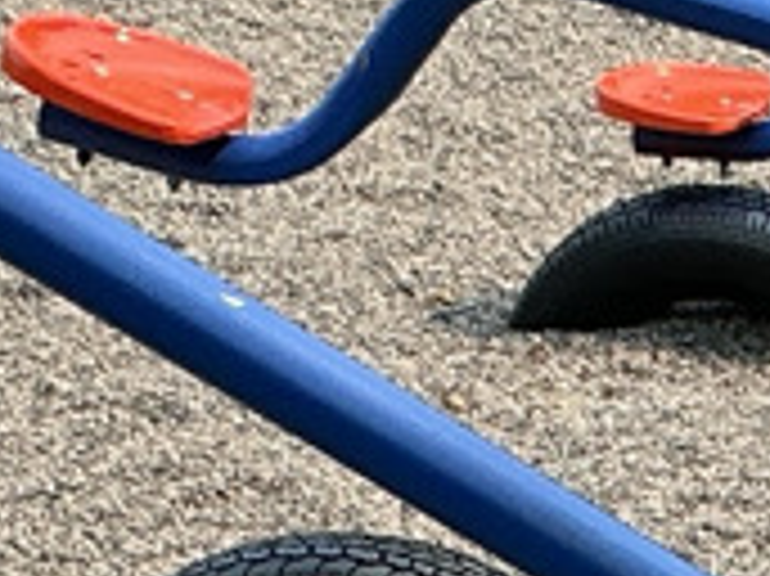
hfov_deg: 8.7
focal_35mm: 217
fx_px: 4824
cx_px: 1454
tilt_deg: -22.3
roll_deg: +2.5
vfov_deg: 6.6
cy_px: 1269
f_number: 1.8
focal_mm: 3
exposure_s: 1/944
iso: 25
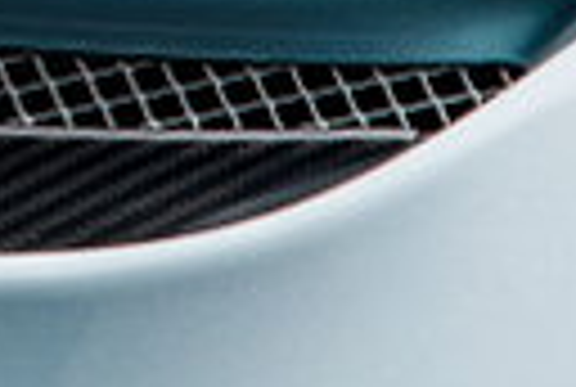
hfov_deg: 5.0
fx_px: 6399
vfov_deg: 3.4
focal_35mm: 399
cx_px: 1480
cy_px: 1361
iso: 100
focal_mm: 50
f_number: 10
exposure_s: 1/160
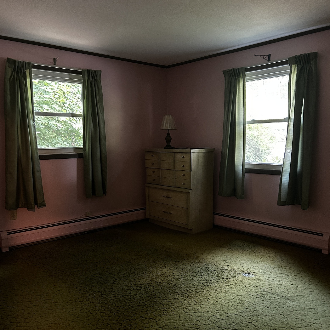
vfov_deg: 52.3
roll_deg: +0.5
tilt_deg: -9.7
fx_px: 334
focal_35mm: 31
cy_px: 191
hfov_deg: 52.5
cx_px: 164
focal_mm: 5.7
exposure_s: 1/30
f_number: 1.5
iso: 640
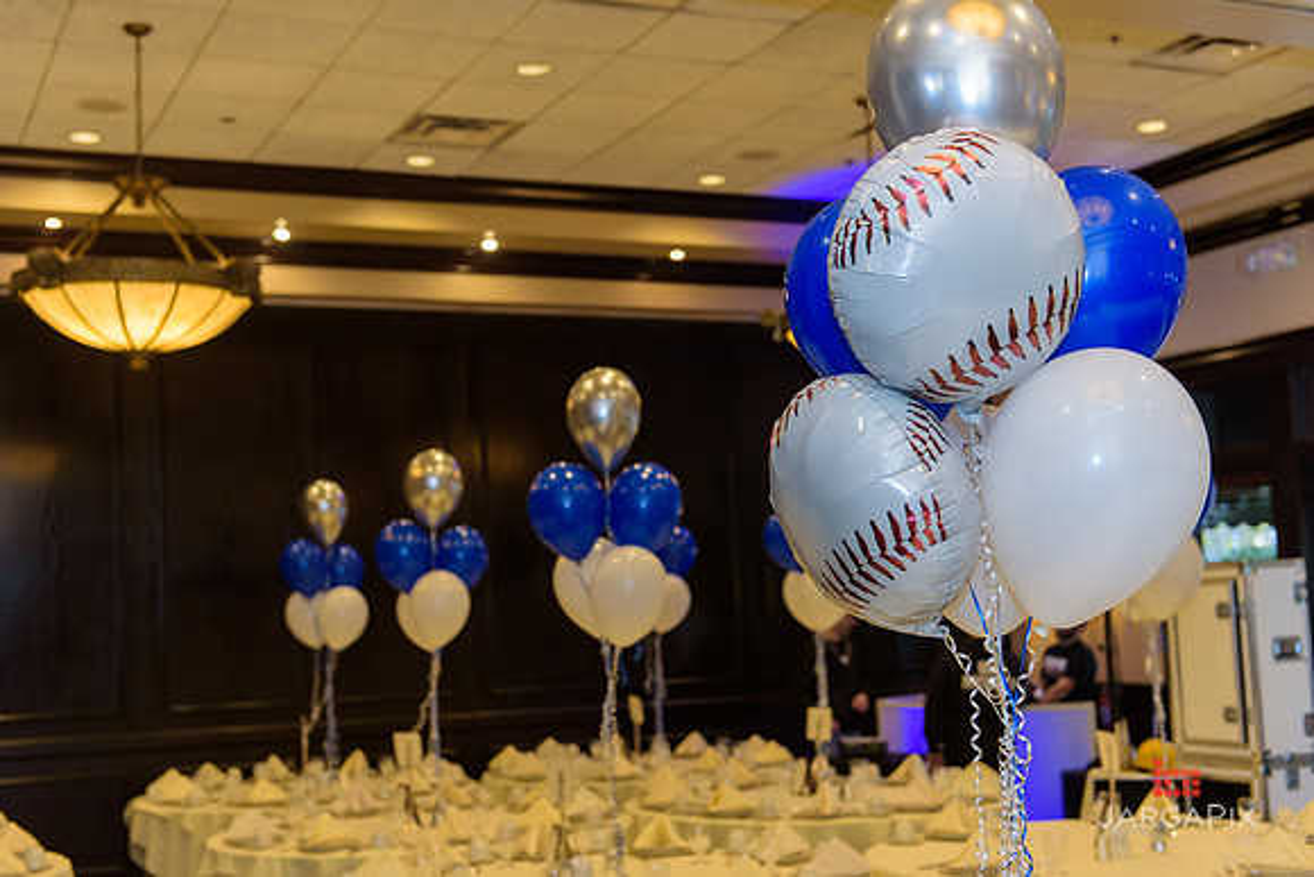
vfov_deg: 28.1
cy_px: 438
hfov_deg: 41.1
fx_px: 1752
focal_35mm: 48
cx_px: 657
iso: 1250
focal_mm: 48
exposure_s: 1/125
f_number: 3.2
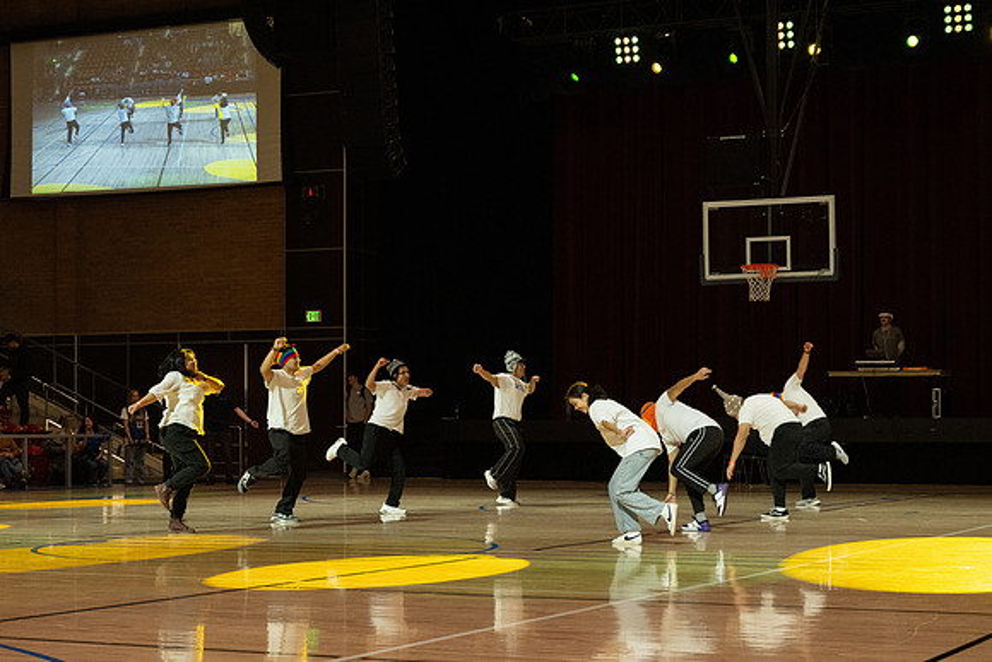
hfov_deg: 28.8
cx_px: 495
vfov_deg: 19.4
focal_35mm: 70
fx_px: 1932
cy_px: 368
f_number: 5
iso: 4000
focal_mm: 54
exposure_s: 1/400
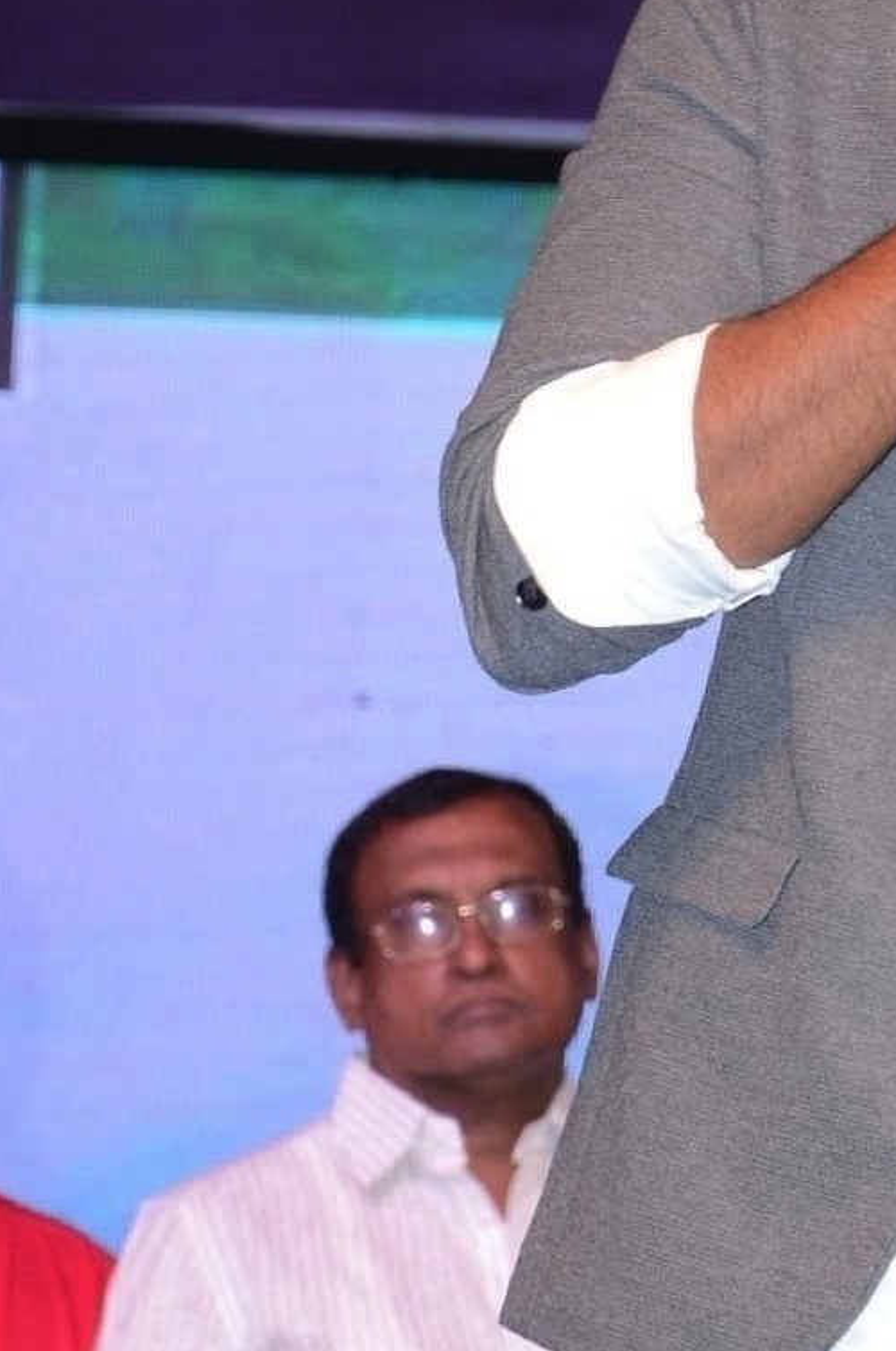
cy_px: 667
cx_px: 1011
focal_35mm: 378
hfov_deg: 3.6
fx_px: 14171
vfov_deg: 5.5
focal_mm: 105
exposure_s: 1/125
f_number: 5.6
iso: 1000
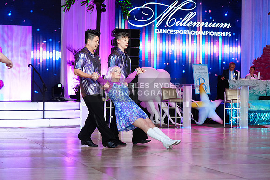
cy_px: 90
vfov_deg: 16.3
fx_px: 630
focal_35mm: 84
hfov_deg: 24.2
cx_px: 135
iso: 2500
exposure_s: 1/400
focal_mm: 84
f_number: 4
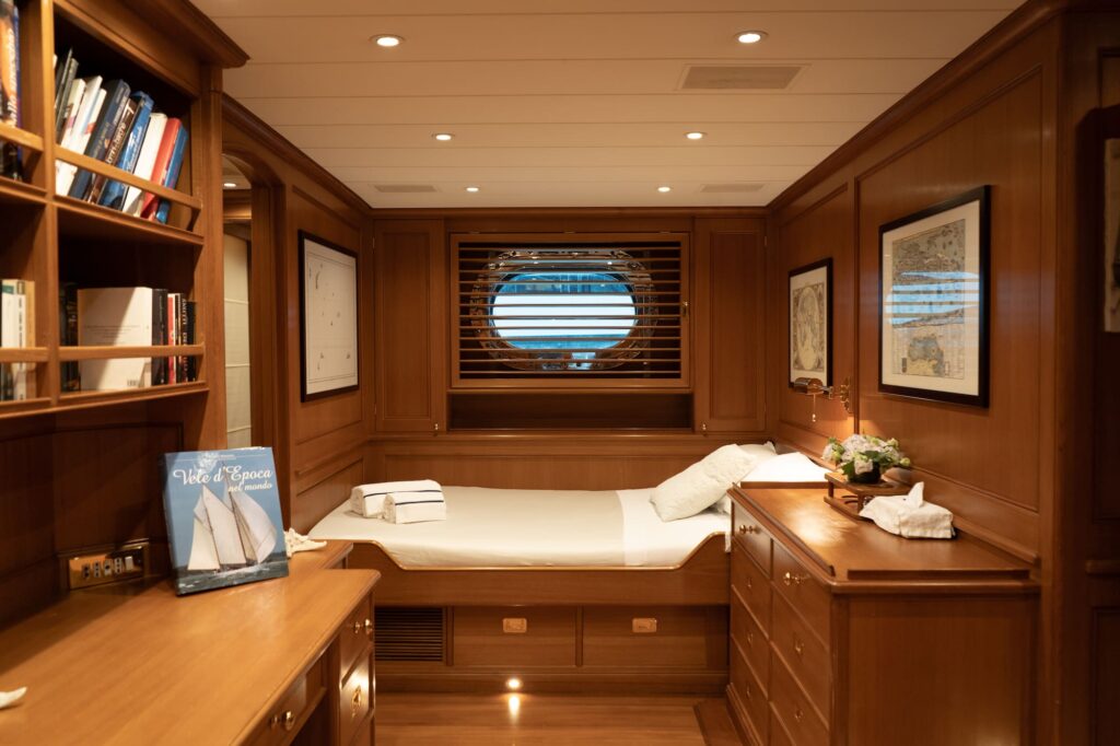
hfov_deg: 65.5
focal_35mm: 28
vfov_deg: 46.4
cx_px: 560
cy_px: 373
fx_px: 871
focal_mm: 28
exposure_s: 1/25
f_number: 5
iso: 500
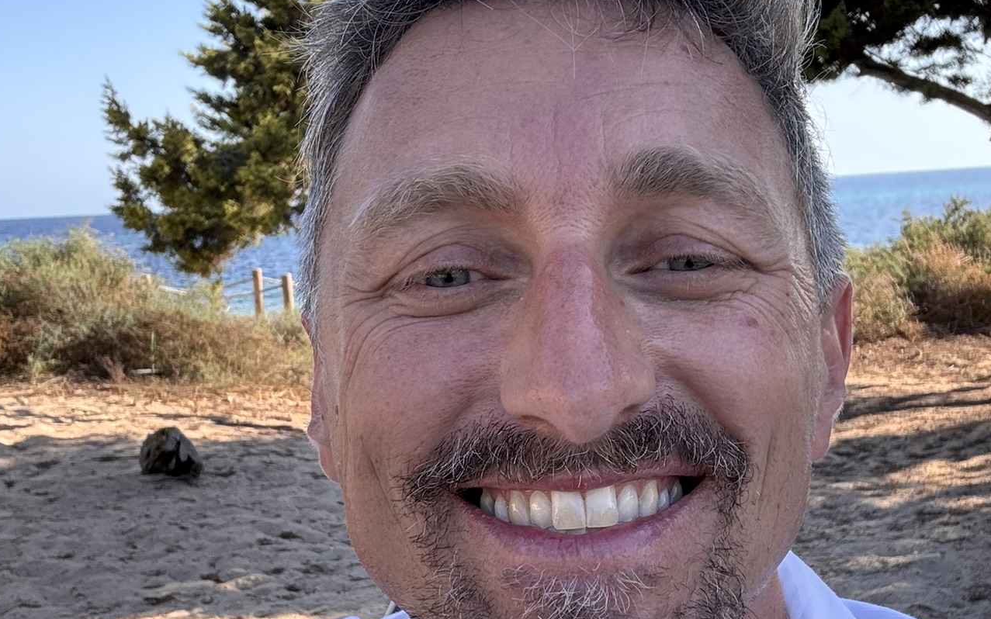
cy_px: 451
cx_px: 563
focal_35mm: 51
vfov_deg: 25.1
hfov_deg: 39.5
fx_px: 1377
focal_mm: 2.69
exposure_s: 1/210
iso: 25
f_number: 1.9
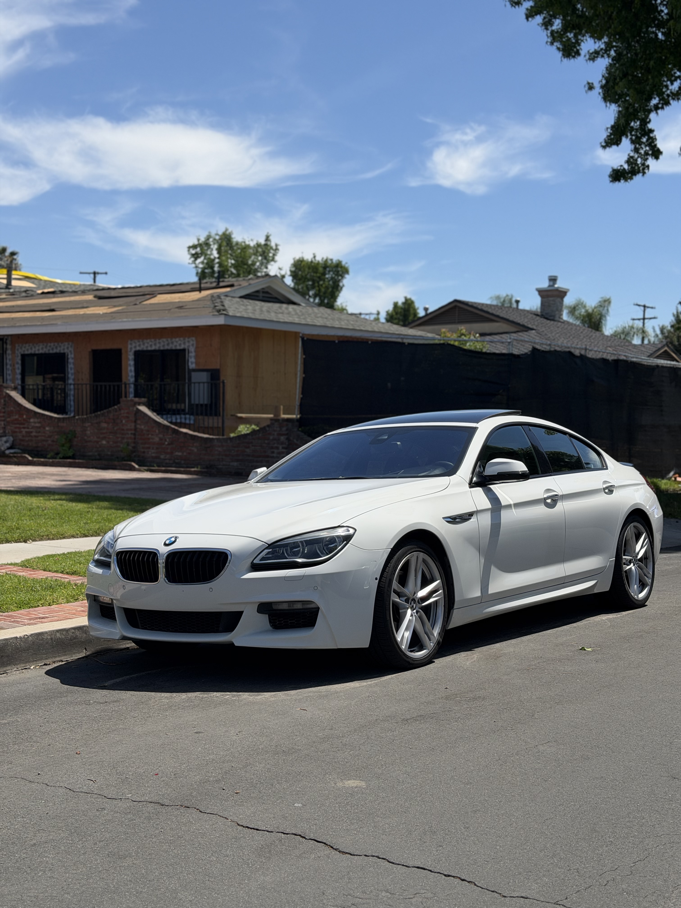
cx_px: 340
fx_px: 1259
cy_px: 454
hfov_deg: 30.3
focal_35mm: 48
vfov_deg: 39.7
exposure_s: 1/6024
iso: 64
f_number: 1.78
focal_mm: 6.76
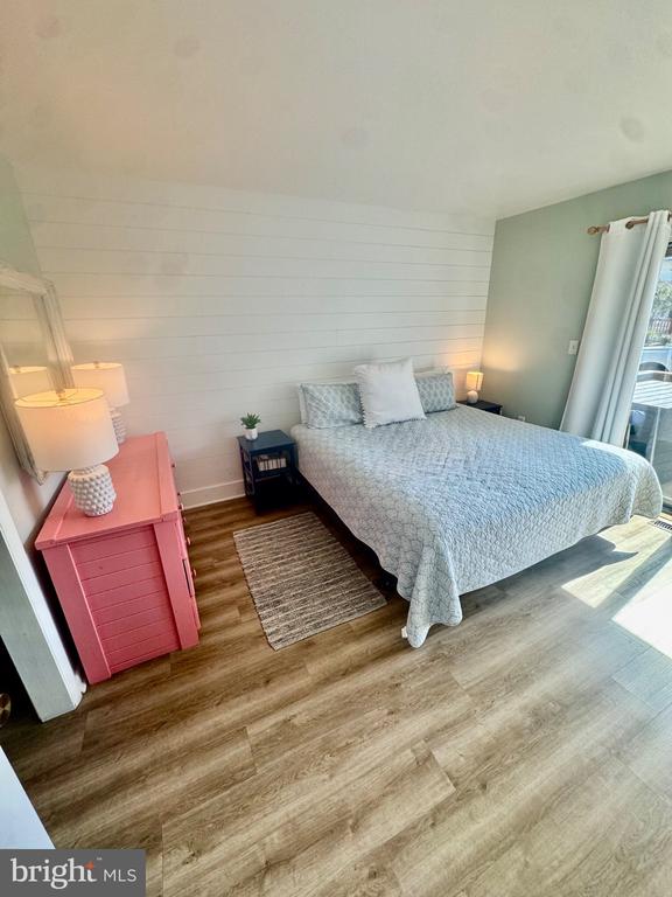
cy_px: 448
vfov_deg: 102.1
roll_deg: +2.0
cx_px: 336
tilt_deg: -20.4
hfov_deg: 85.7
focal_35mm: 14
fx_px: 362
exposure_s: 1/120
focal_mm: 2.22
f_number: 2.2
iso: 80
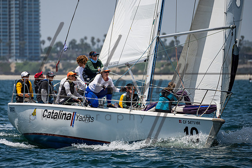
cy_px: 74
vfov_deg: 2.8
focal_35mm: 495
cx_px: 109
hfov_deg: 4.2
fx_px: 3467
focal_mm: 400
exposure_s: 1/2000
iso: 400
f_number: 8
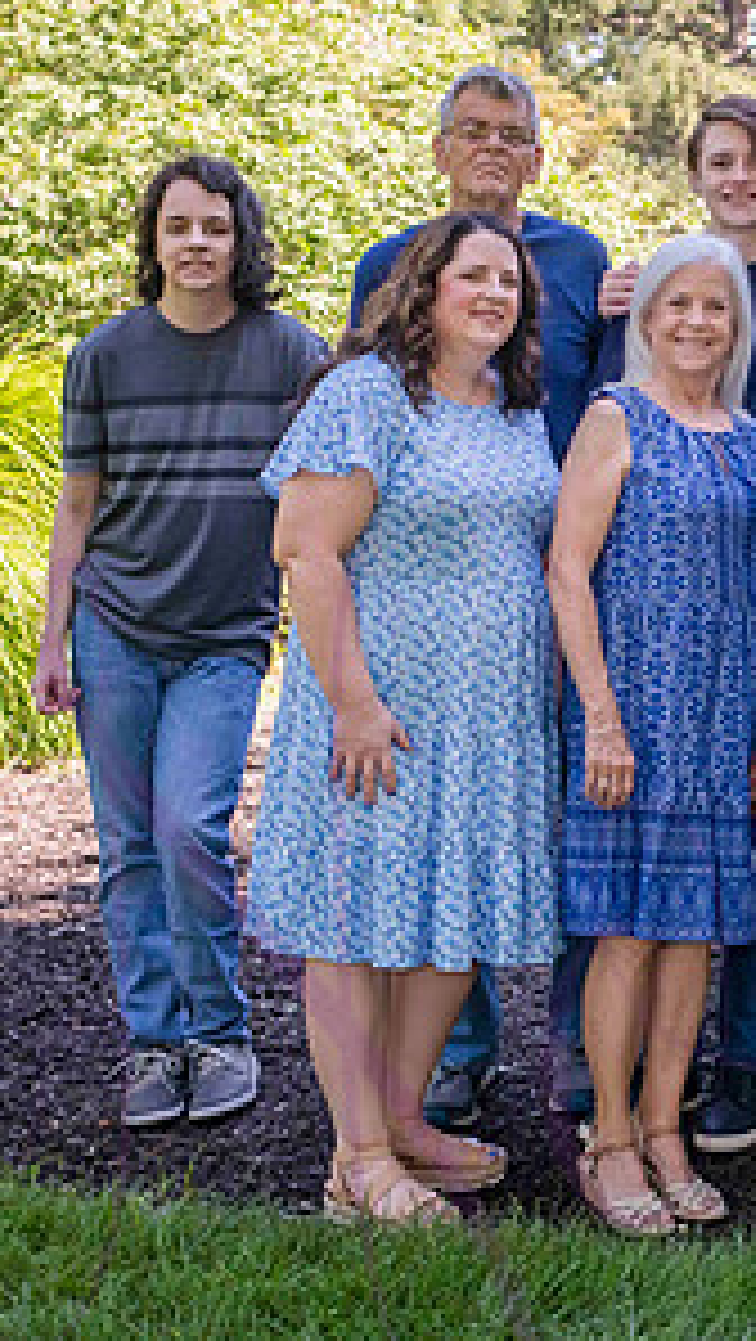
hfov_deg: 11.7
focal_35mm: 102
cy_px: 623
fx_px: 3629
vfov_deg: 20.9
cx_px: 792
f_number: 4.5
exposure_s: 1/320
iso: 400
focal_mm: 50
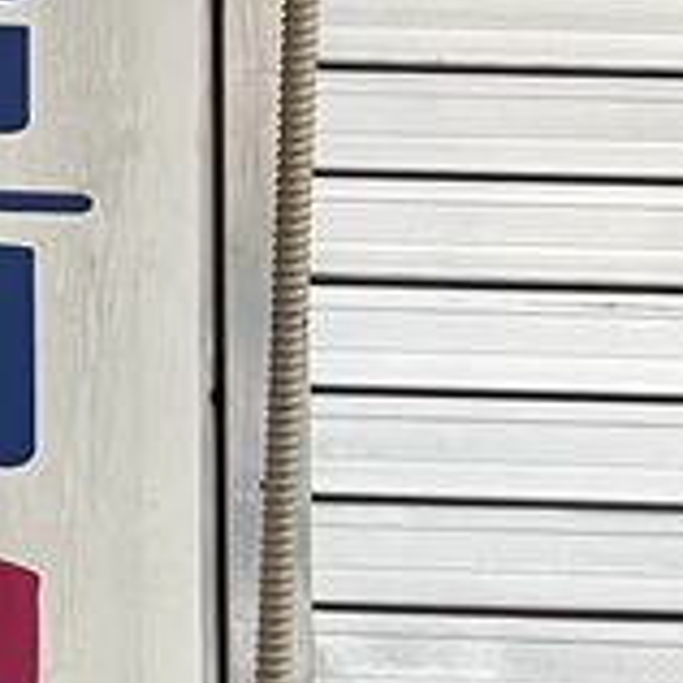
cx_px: -1327
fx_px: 3906
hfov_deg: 8.5
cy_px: 380
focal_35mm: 175
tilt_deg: +4.9
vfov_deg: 10.0
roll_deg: -0.5
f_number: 1.6
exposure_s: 1/60
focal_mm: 5.1
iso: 100
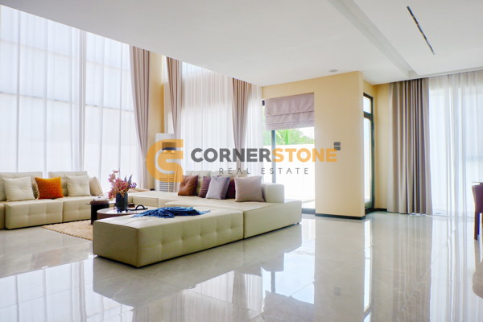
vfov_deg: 53.1
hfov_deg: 73.7
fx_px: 322
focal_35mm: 24
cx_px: 242
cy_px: 161
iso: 200
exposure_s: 1/340
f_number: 5.6
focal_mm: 16
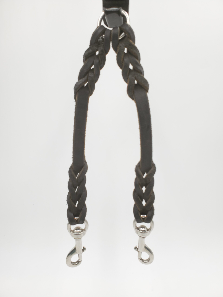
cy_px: 148
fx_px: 223
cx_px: 112
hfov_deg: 53.1
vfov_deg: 67.3
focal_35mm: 26
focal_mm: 4.3
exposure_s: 1/100
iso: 50
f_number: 2.4
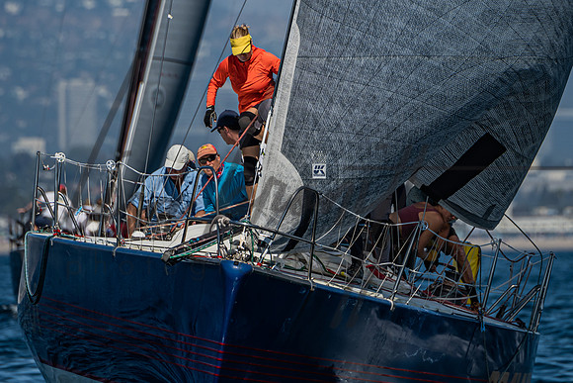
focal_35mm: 801
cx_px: 328
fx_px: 12758
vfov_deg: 1.7
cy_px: 27
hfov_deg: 2.6
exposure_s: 1/1000
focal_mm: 400
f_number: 5.6
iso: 100
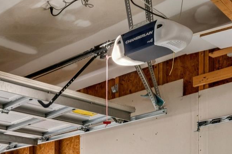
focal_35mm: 62
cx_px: -100
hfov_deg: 25.8
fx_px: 397
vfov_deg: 19.2
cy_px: 233
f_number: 13
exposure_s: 1/6
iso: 100
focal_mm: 19.5
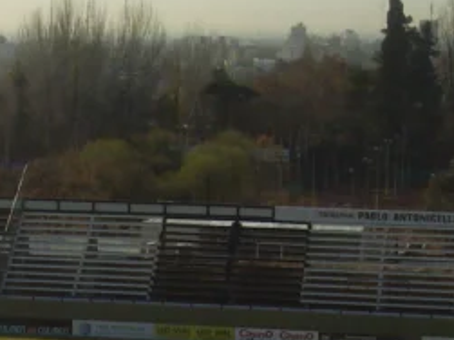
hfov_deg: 13.3
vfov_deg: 10.0
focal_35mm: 147
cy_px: 333
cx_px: 7
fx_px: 1927
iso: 80
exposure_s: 1/800
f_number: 4.8
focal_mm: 6
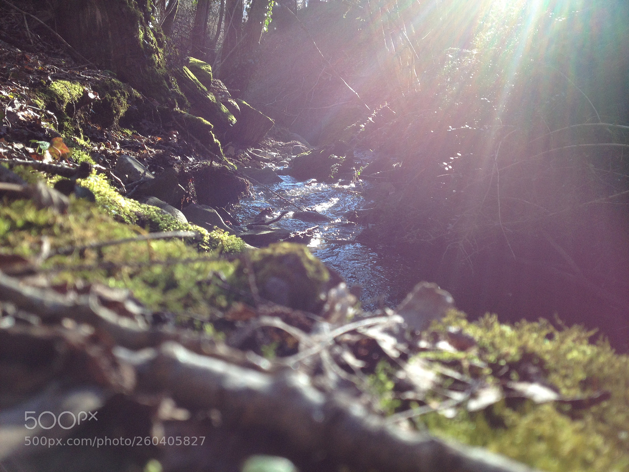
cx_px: 314
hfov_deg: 52.6
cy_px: 236
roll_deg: -5.4
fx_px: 636
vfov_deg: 40.7
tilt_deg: -17.8
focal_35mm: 35
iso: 50
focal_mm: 4.28
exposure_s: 1/325
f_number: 2.4
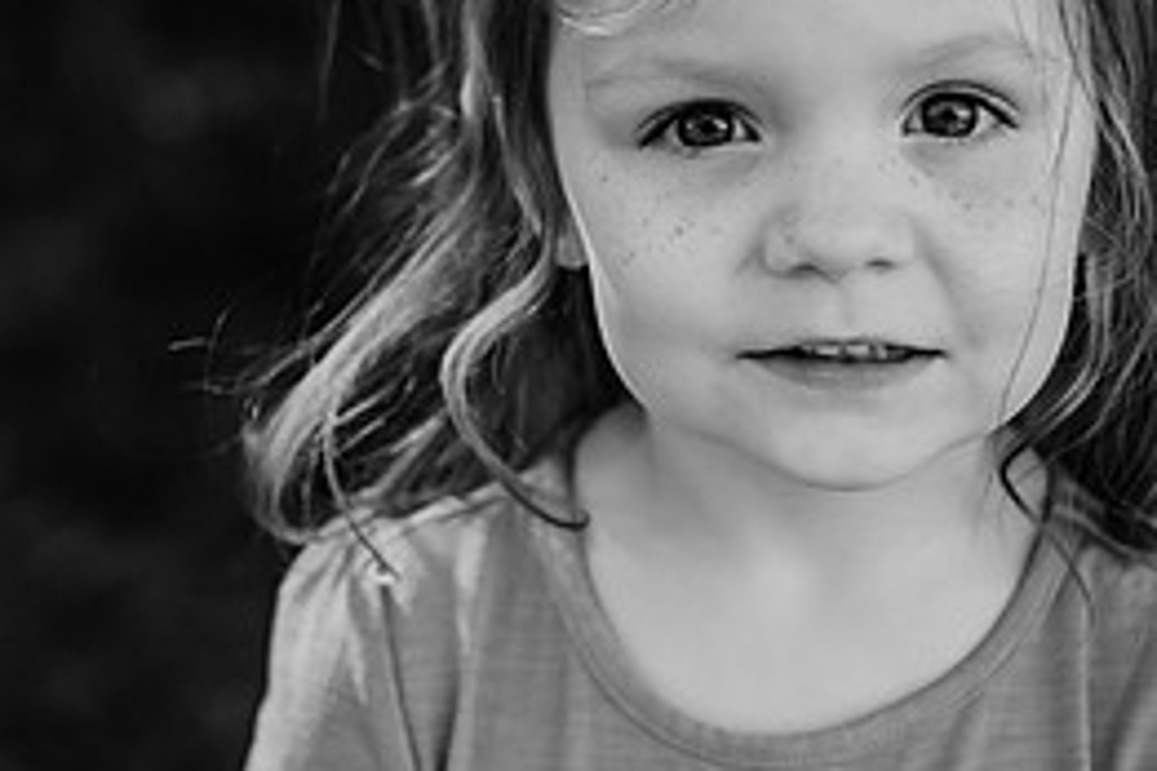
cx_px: 426
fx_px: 3567
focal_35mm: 111
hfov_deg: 18.4
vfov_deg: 12.3
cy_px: 117
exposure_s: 1/1000
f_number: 2
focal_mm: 50
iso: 200
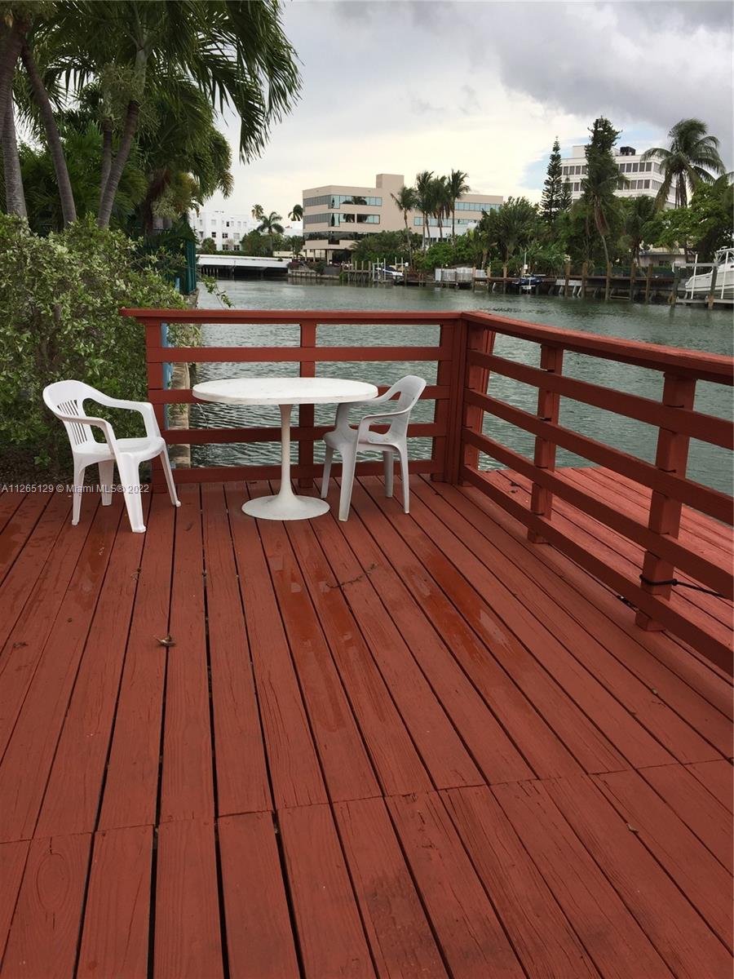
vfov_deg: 61.7
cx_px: 367
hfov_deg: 48.2
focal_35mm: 29
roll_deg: +0.2
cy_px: 490
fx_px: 820
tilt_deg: -14.4
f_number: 2.2
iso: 32
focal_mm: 4.15
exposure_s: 1/706
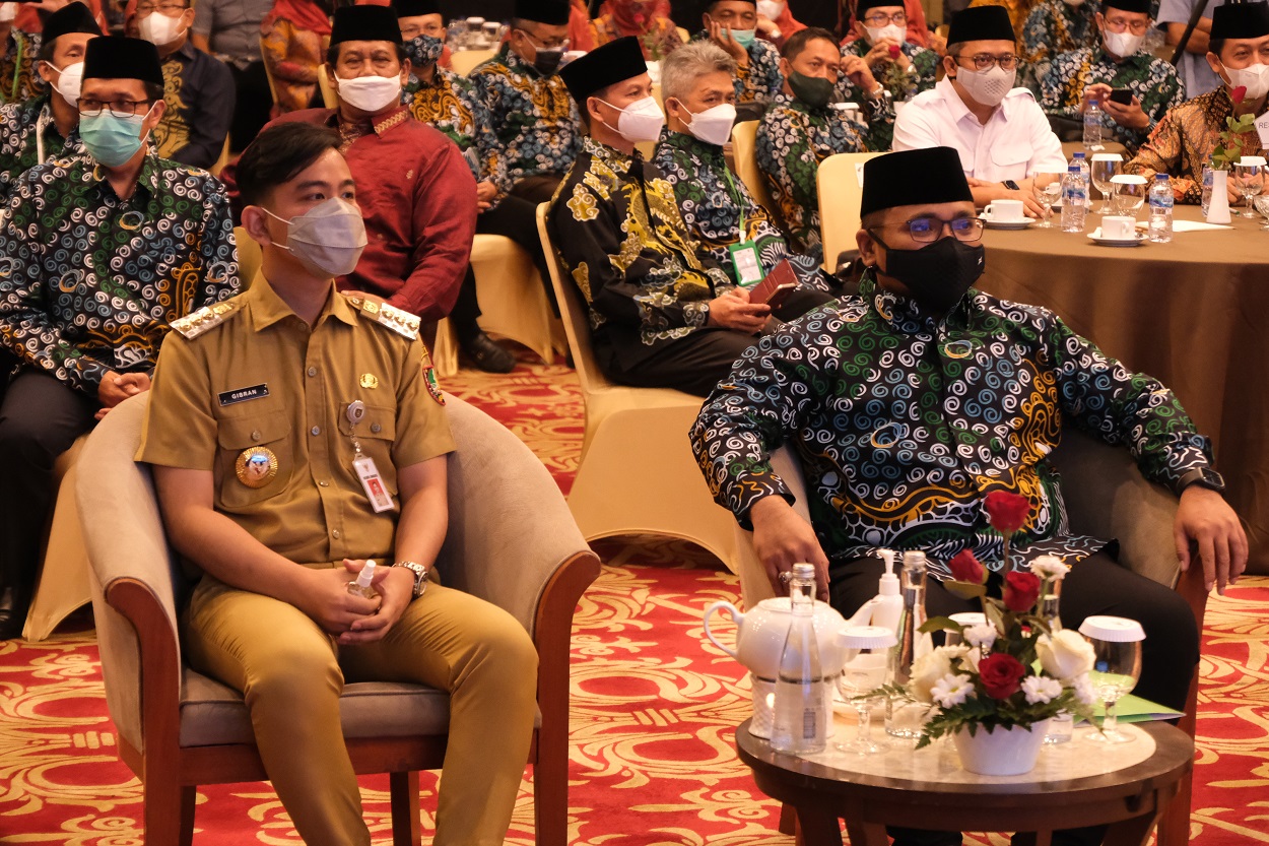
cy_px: 423
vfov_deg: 13.8
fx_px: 3489
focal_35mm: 99
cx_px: 634
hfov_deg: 20.6
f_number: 5.3
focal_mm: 66.2
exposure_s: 1/60
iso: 6400
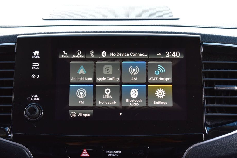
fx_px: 609
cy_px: 78
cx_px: 123
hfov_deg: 22.0
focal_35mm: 93
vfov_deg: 14.8
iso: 400
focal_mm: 55
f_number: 6.3
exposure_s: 1/15
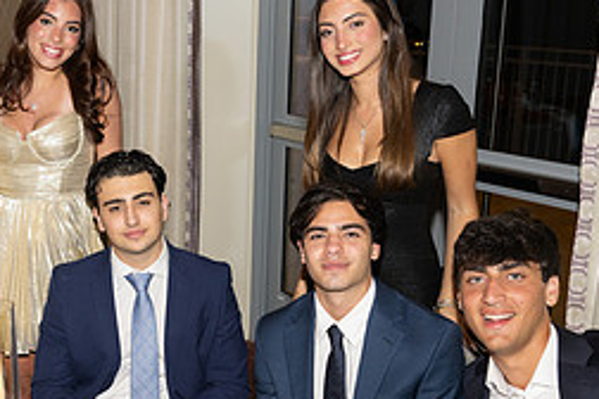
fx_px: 1015
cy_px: 267
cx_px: 40
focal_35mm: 61
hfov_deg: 31.1
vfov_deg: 22.2
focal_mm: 26.5
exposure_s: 1/100
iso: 800
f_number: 5.6
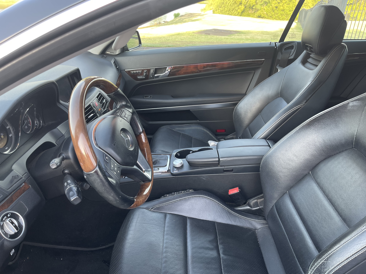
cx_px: 183
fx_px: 264
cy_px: 137
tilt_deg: -28.7
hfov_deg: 69.4
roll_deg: -1.1
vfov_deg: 54.9
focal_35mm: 25
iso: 80
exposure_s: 1/121
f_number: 1.6
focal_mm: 5.1
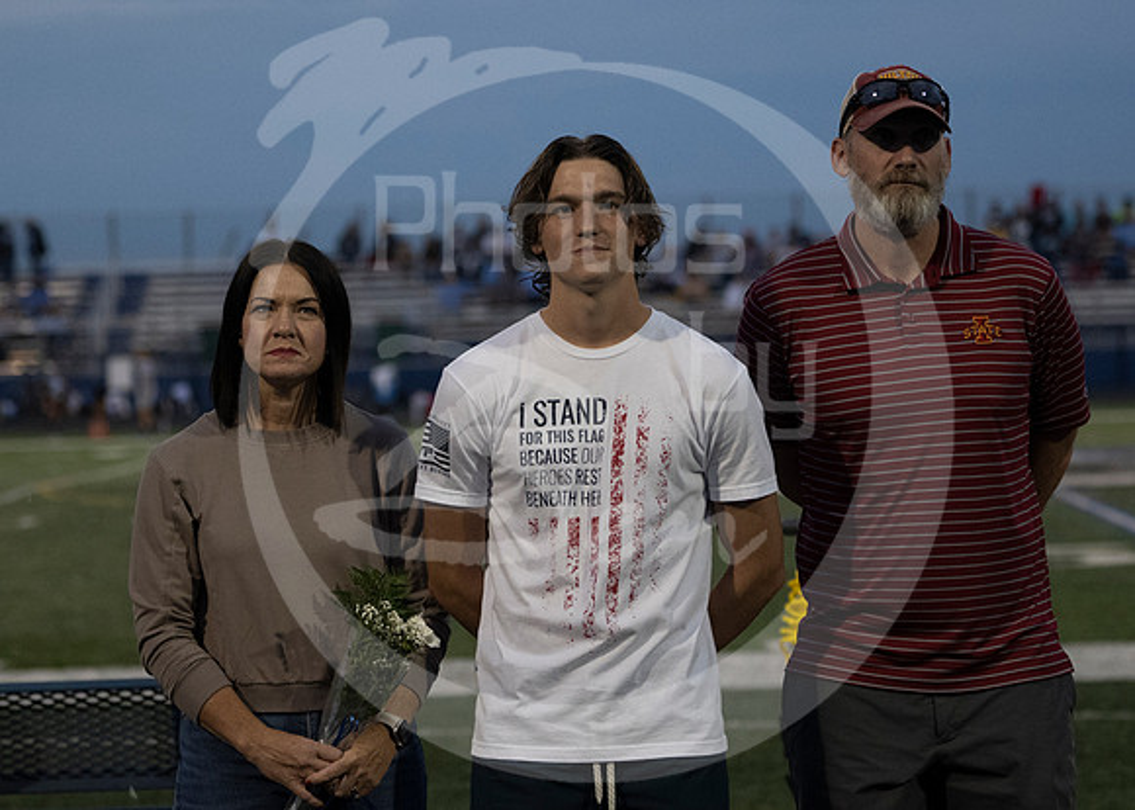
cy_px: 288
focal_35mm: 144
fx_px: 4646
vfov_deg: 10.0
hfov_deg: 13.9
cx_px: 590
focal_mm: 75
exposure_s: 1/1000
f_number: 2.8
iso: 2000
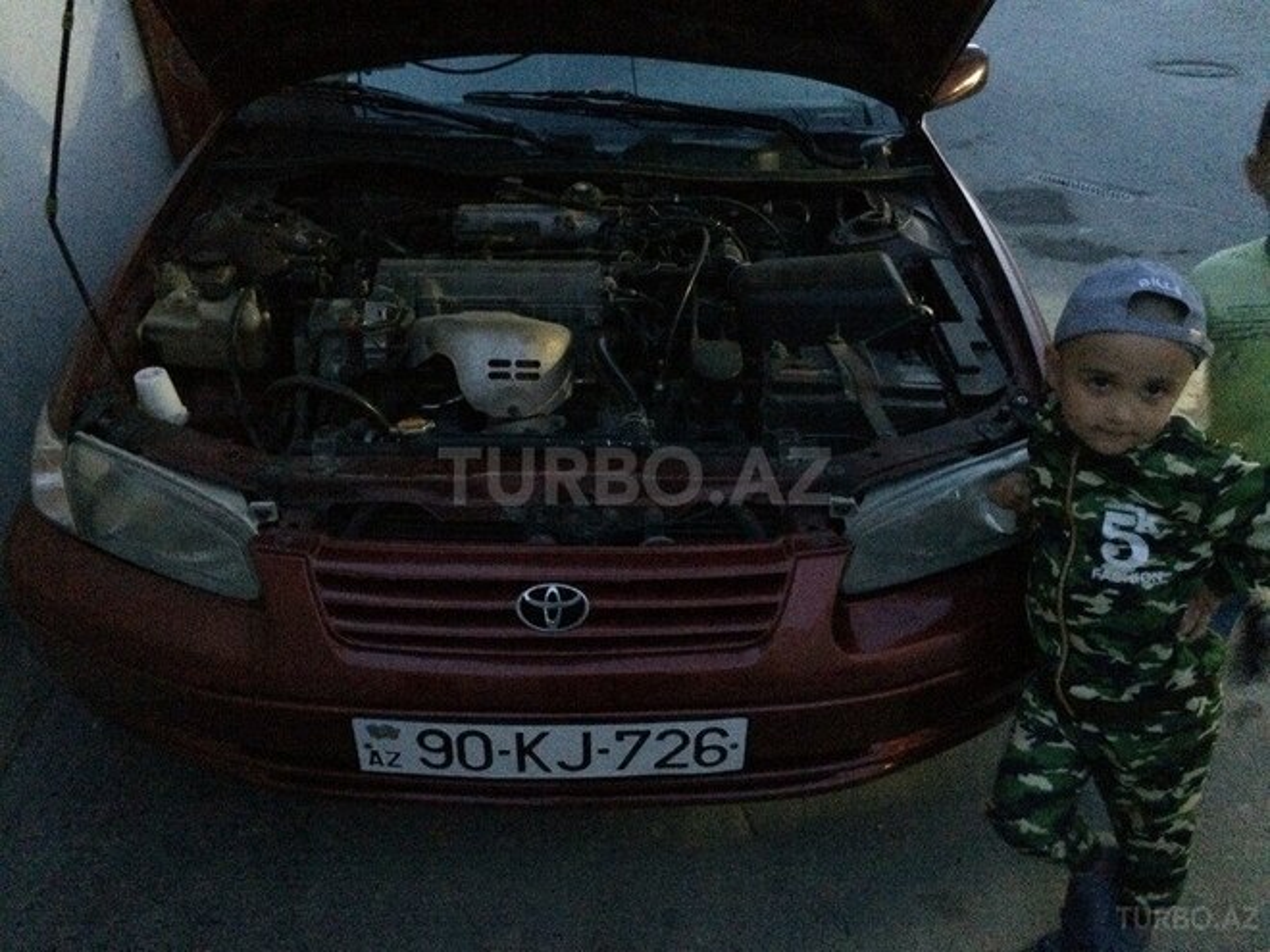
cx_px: 635
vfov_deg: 48.2
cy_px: 476
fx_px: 1064
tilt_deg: -31.0
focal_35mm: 29
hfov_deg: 61.7
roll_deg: +2.6
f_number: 2.2
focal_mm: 4.15
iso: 2000
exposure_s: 1/17
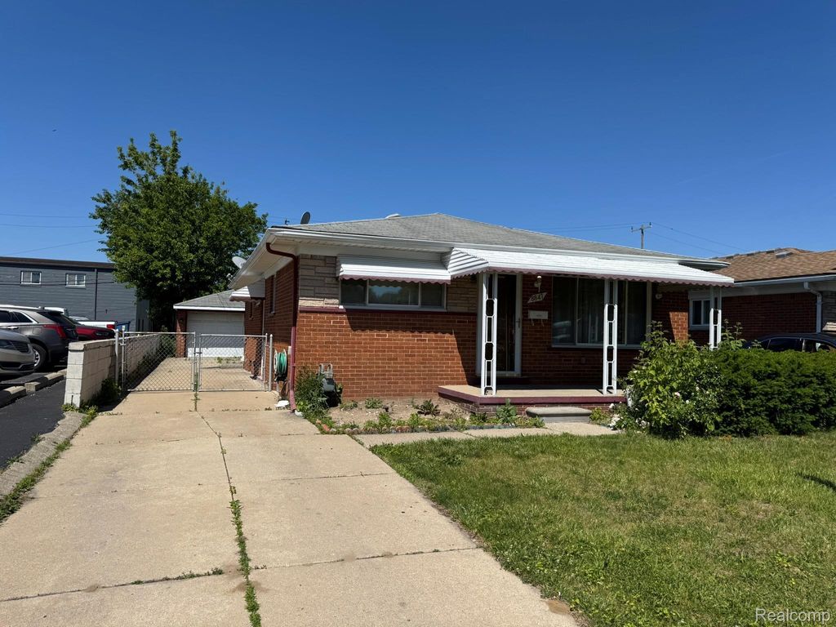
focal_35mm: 24
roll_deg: -1.4
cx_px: 418
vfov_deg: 56.8
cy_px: 314
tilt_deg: +0.6
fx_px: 580
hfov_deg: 71.6
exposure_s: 1/7092
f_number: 1.78
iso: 80
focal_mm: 6.76
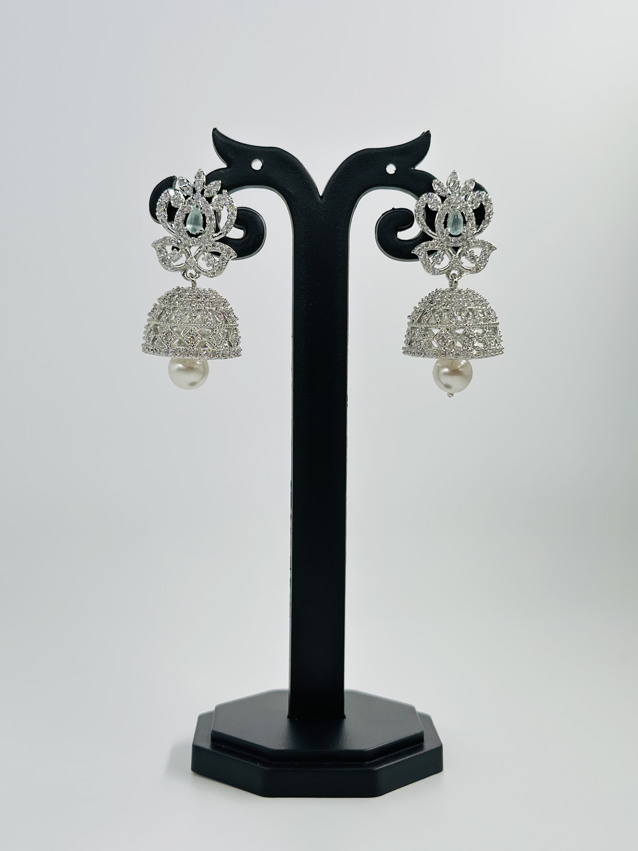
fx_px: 1180
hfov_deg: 30.3
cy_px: 426
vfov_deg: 39.7
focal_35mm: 48
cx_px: 319
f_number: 1.78
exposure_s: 1/1541
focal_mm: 6.86
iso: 80
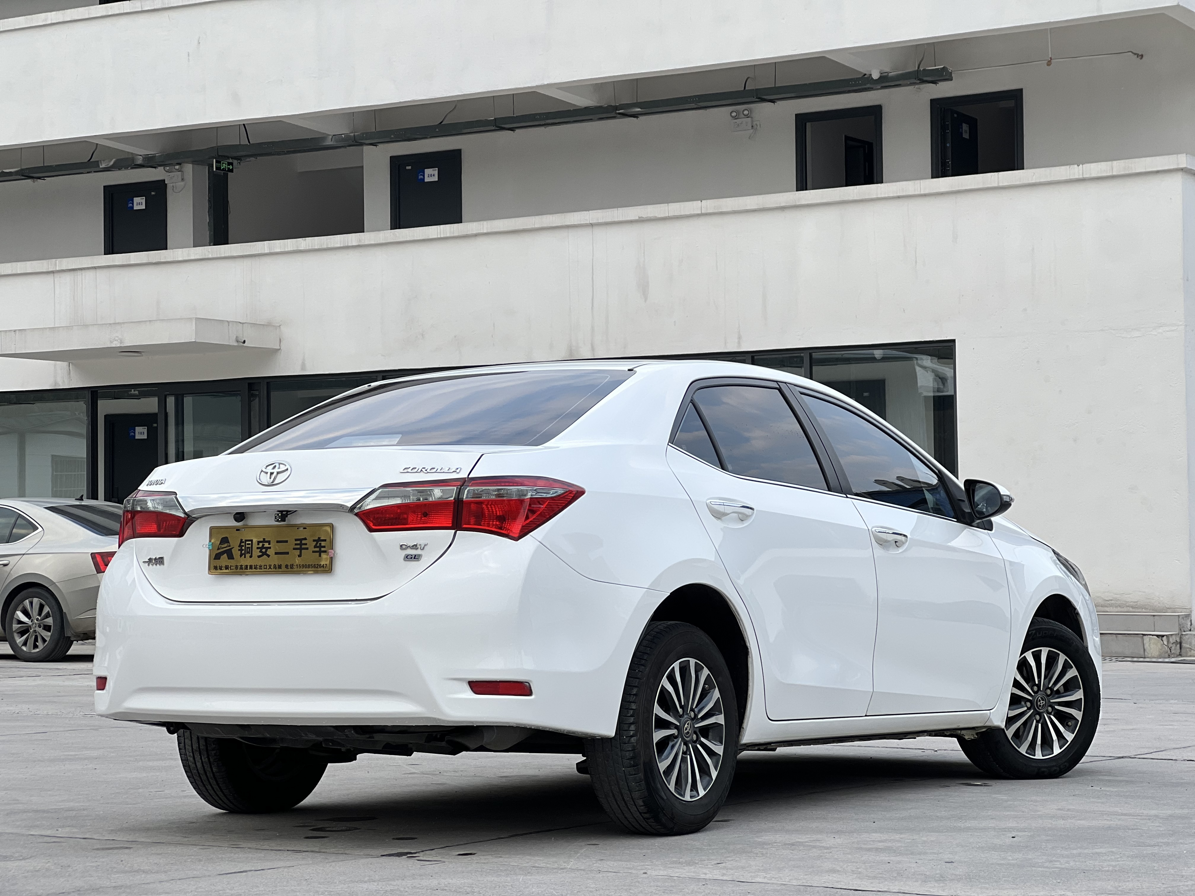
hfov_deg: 25.3
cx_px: 598
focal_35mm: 77
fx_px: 2658
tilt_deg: +3.2
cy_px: 448
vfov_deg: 19.1
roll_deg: +0.8
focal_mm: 9
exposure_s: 1/121
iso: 32
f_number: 2.8
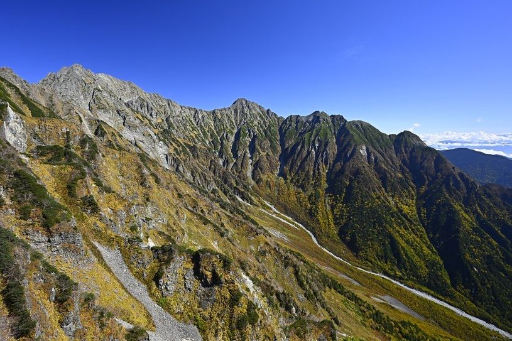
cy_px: 170
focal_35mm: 20
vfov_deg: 61.9
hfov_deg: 84.0
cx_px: 256
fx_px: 284
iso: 100
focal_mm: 20
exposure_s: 1/60
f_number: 9
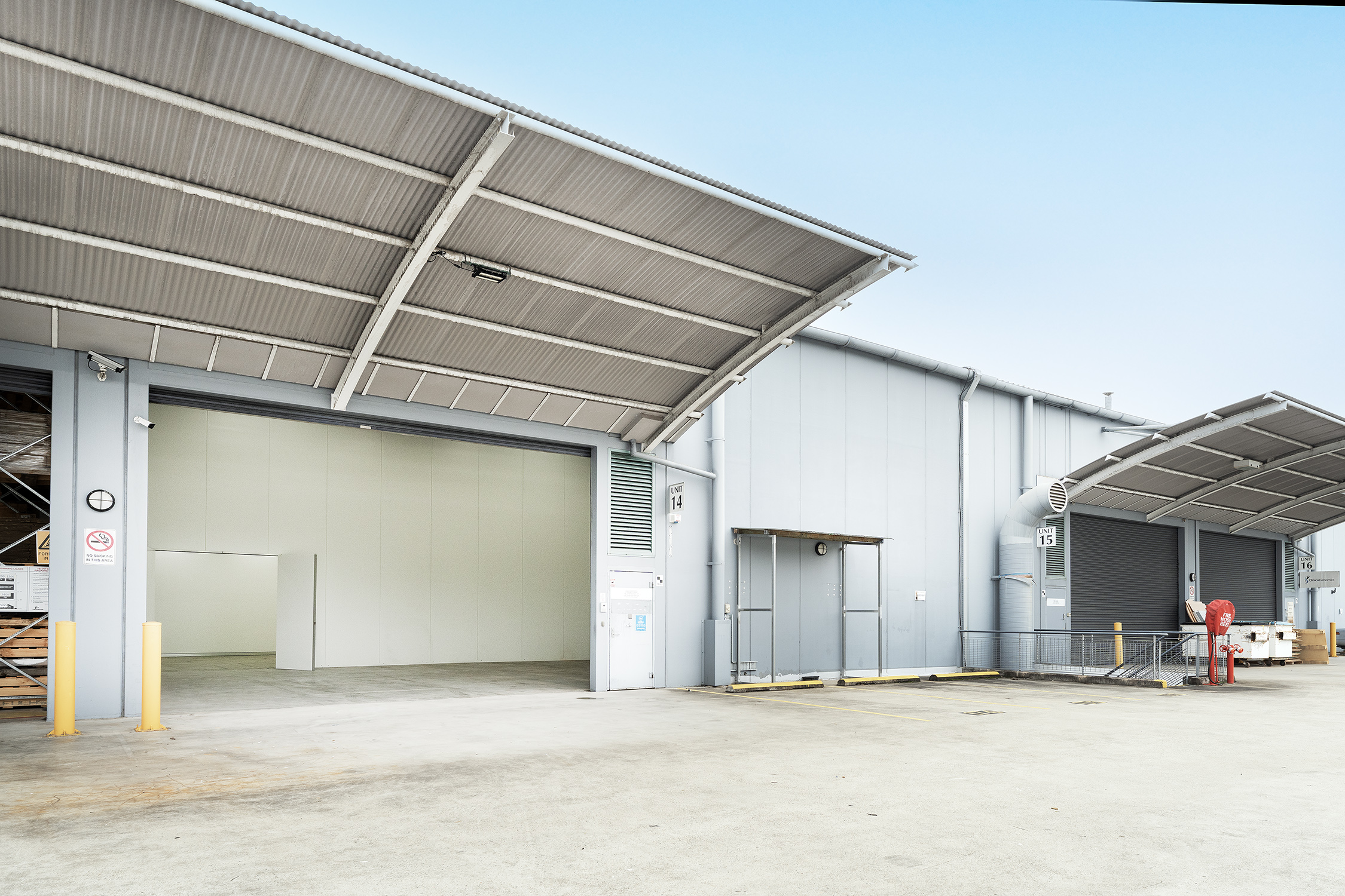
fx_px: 661
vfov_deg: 68.3
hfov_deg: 91.0
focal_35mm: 18
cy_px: 448
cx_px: 672
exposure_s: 1/80
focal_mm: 17.7
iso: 400
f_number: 8
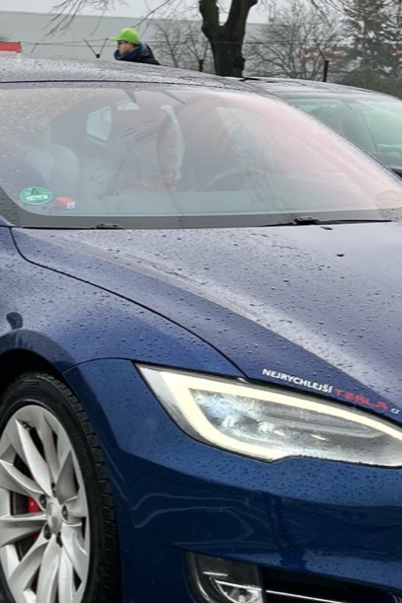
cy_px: 313
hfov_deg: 16.0
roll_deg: -0.7
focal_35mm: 85
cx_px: 133
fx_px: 1424
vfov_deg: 23.9
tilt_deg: -9.8
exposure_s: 1/581
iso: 50
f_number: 1.5
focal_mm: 5.7
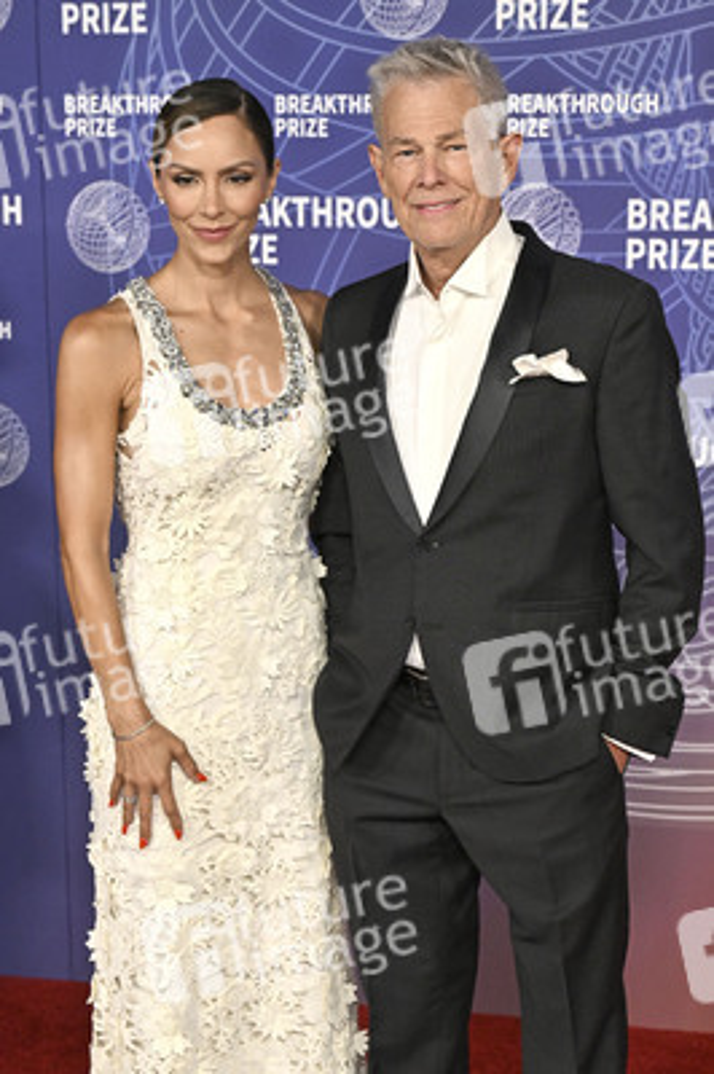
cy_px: 537
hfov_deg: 27.5
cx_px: 357
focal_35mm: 49
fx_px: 1460
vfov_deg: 40.4
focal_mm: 49
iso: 2000
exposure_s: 1/320
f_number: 4
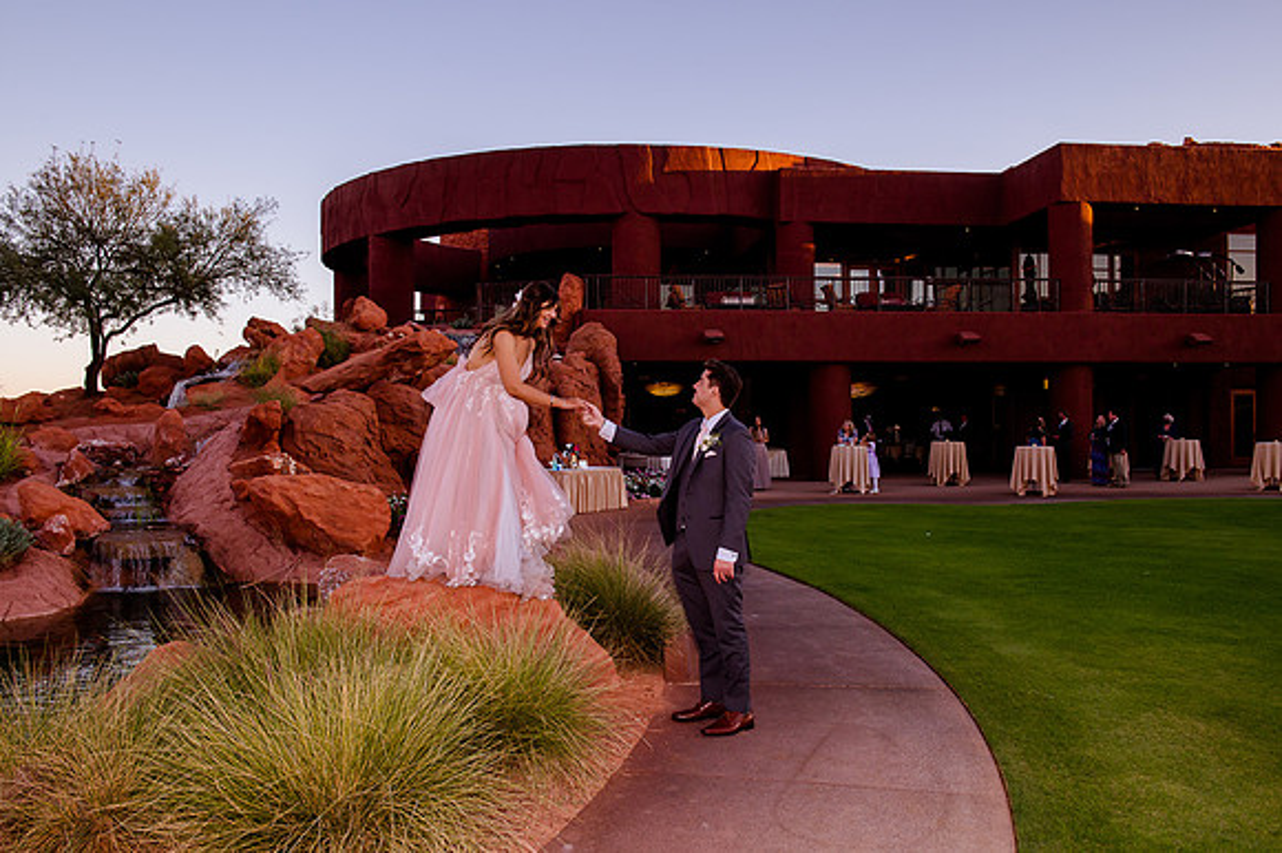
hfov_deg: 58.6
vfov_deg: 41.0
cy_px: 427
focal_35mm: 32
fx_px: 1141
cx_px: 653
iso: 640
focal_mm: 31
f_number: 8
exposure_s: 1/160
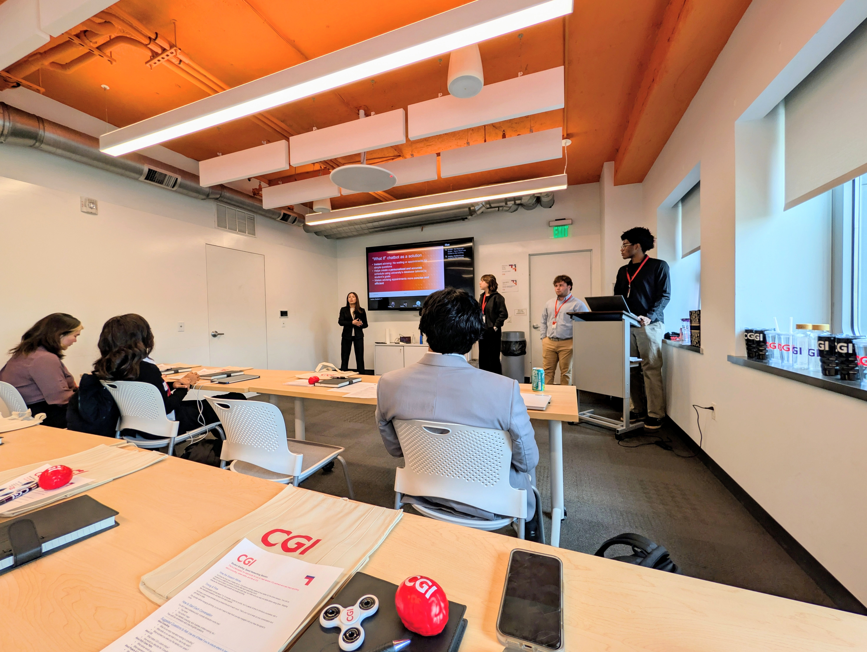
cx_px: 434
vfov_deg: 94.6
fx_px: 301
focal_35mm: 12
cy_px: 326
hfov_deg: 110.5
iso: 47
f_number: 1.7
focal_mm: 2.02
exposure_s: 1/418
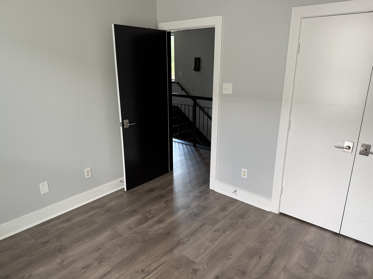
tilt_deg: -17.1
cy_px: 140
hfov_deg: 71.6
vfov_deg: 56.8
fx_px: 259
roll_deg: -0.6
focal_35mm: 24
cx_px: 186
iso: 200
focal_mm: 6.76
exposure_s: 1/121
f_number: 1.78
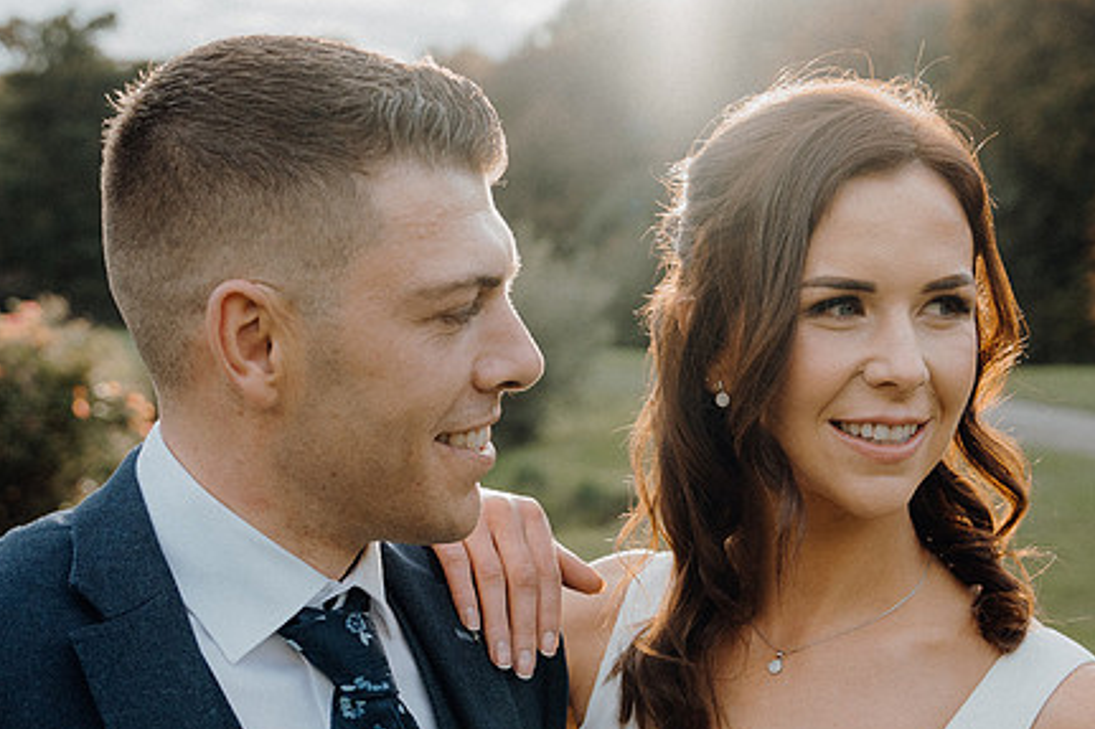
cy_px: 486
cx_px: 574
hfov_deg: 28.8
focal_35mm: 70
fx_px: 2128
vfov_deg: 19.4
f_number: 3.5
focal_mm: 35
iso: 640
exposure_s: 1/1000
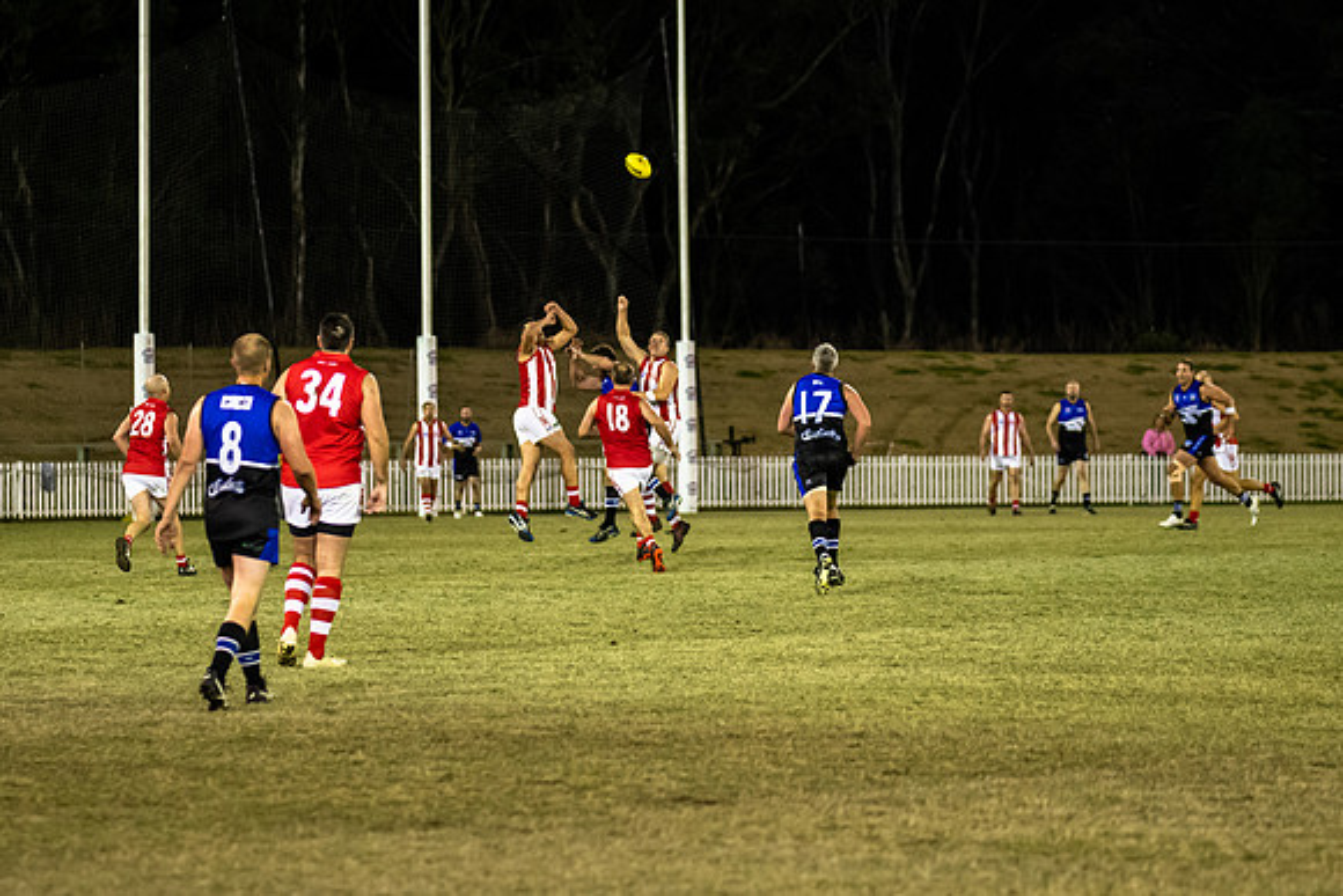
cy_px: 404
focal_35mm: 171
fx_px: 6385
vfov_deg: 8.0
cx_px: 642
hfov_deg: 12.0
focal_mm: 120
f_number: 2.8
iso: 3200
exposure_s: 1/1250
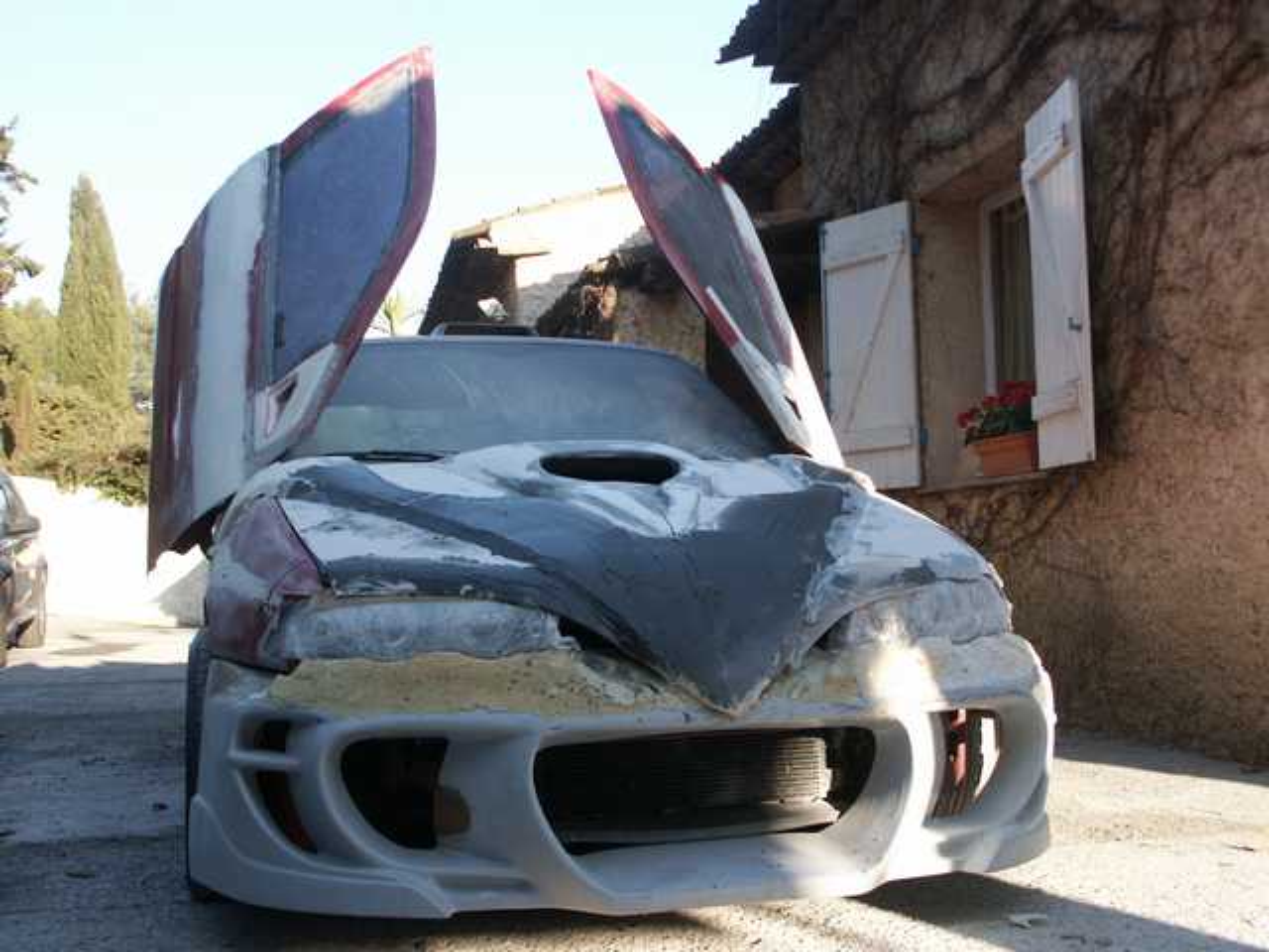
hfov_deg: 50.1
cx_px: 634
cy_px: 476
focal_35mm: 37
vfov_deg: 38.7
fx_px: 1356
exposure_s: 1/350
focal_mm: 9.68
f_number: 2.8
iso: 100
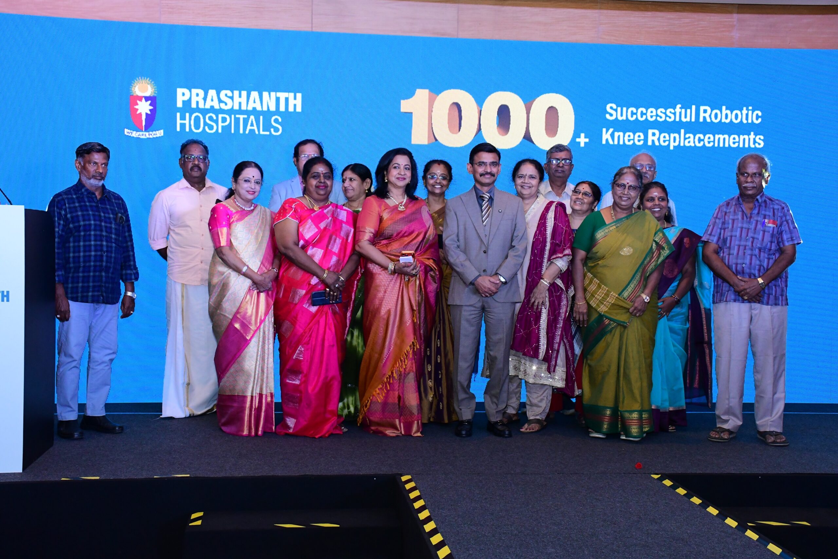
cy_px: 280
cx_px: 419
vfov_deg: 29.9
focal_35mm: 45
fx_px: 1047
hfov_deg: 43.6
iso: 3200
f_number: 8
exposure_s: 1/160
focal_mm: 30
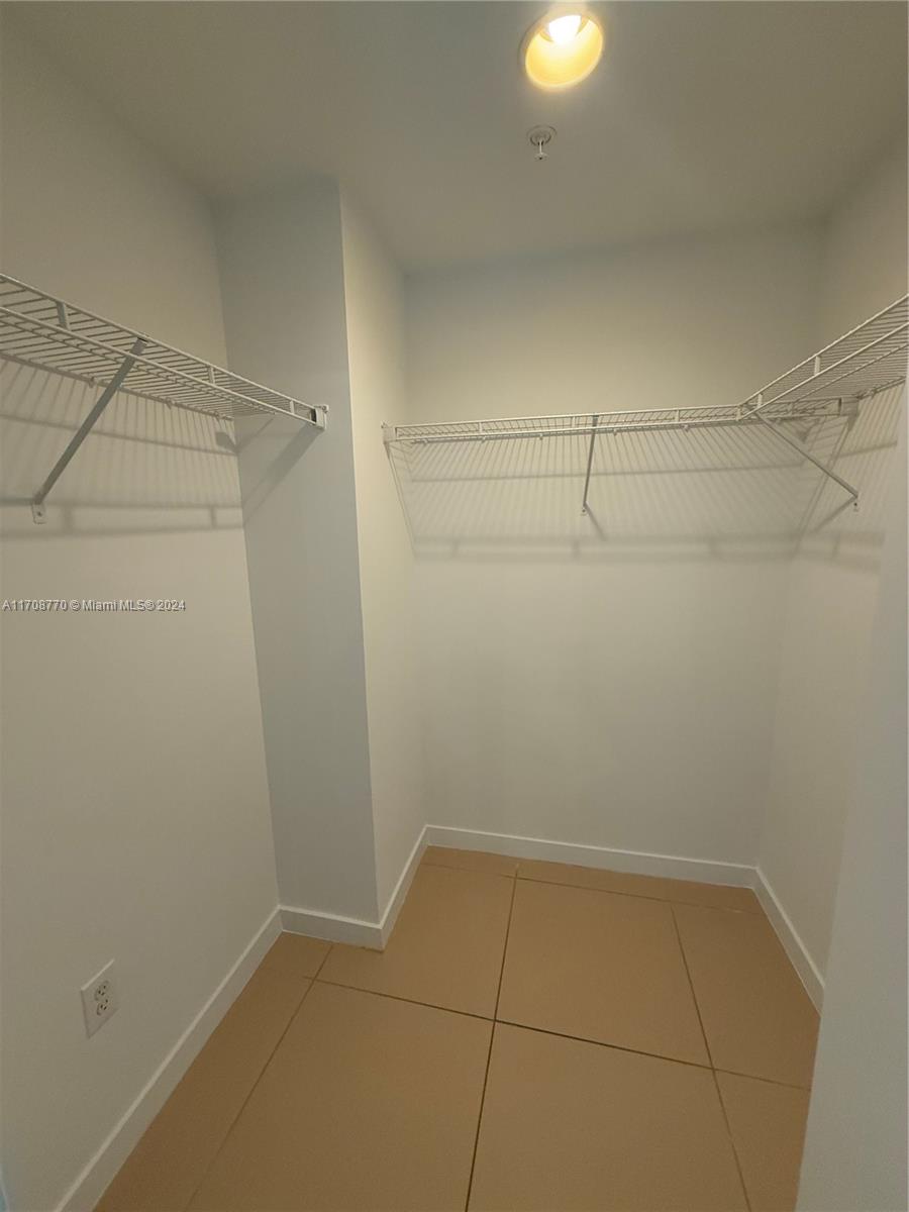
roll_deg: +1.3
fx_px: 490
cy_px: 606
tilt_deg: -9.5
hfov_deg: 85.7
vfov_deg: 102.1
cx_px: 454
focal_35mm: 14
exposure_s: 1/120
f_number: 2.2
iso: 320
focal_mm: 2.22
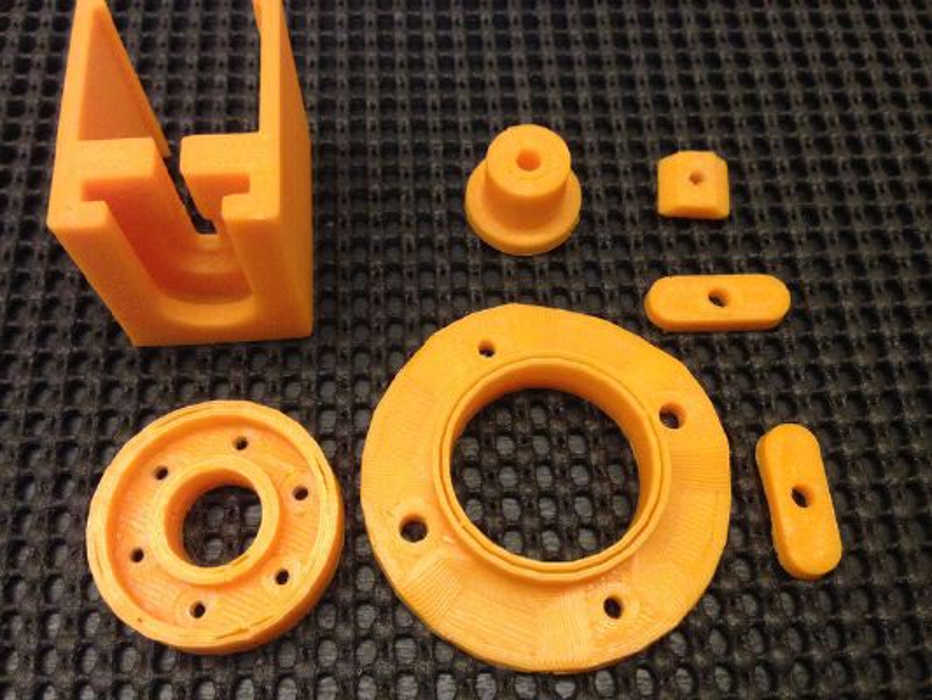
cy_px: 350
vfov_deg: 43.0
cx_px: 466
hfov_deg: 55.3
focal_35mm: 33
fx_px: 889
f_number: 2.4
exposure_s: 1/15
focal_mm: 4.12
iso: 400
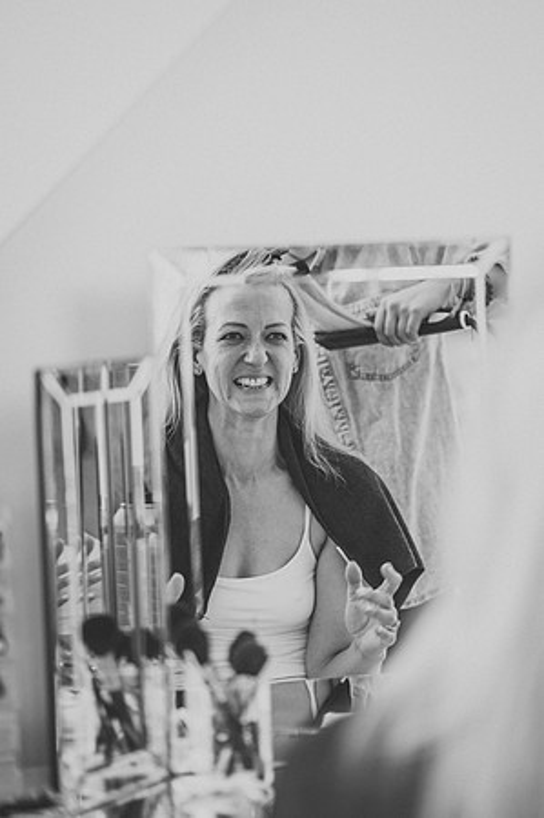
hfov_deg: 16.0
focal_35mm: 85
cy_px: 409
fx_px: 1931
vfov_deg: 23.9
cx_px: 272
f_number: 1.8
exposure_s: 1/160
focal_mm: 85
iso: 125
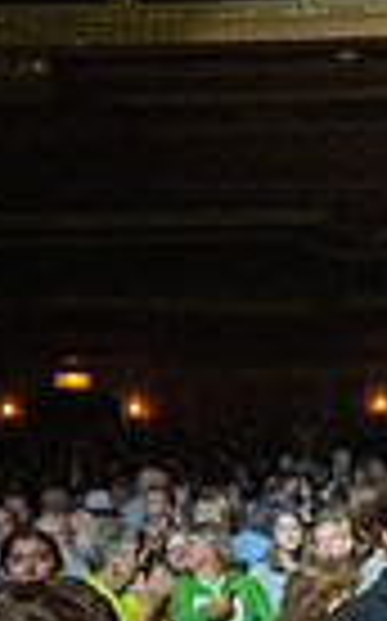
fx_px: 1353
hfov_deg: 14.7
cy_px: 590
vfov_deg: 24.9
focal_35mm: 80
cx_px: 644
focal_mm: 24
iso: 12800
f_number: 2.8
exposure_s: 1/500
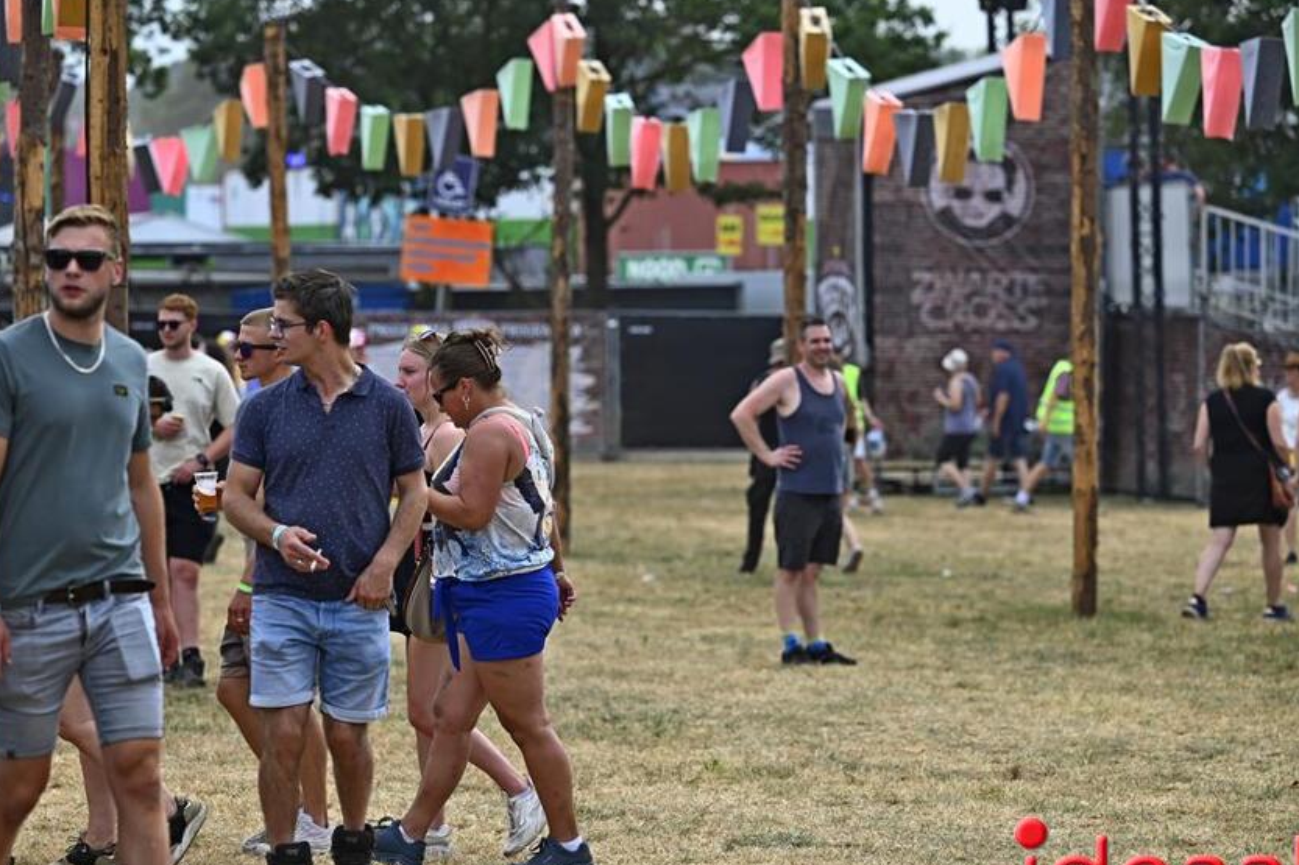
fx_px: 8586
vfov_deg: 5.8
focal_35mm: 238
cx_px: 614
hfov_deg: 8.7
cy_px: 478
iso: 160
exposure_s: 1/500
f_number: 5.6
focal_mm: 200
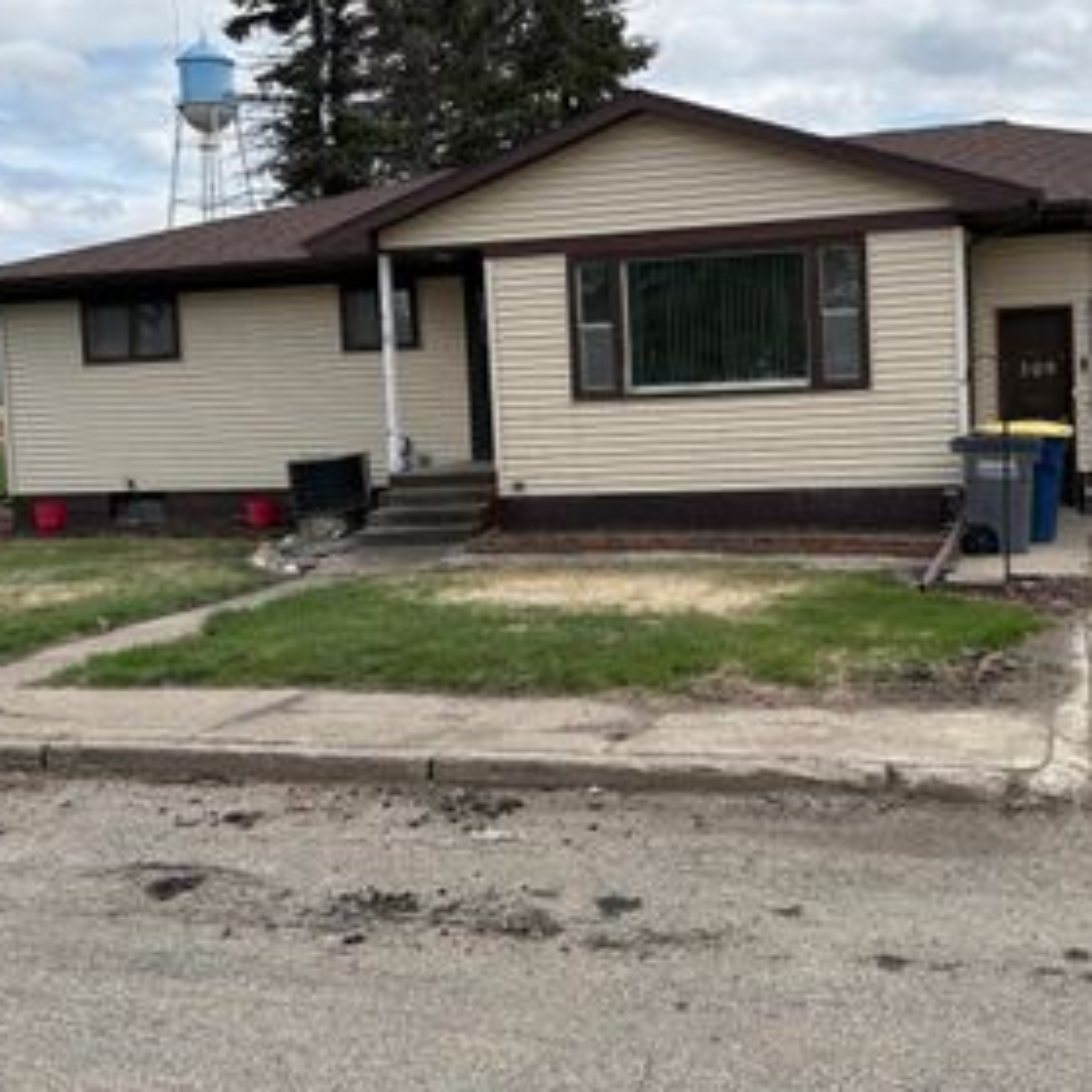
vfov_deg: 40.8
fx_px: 1463
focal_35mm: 41
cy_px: 458
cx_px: 667
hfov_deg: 40.7
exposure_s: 1/2985
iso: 50
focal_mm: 5.96
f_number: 1.6
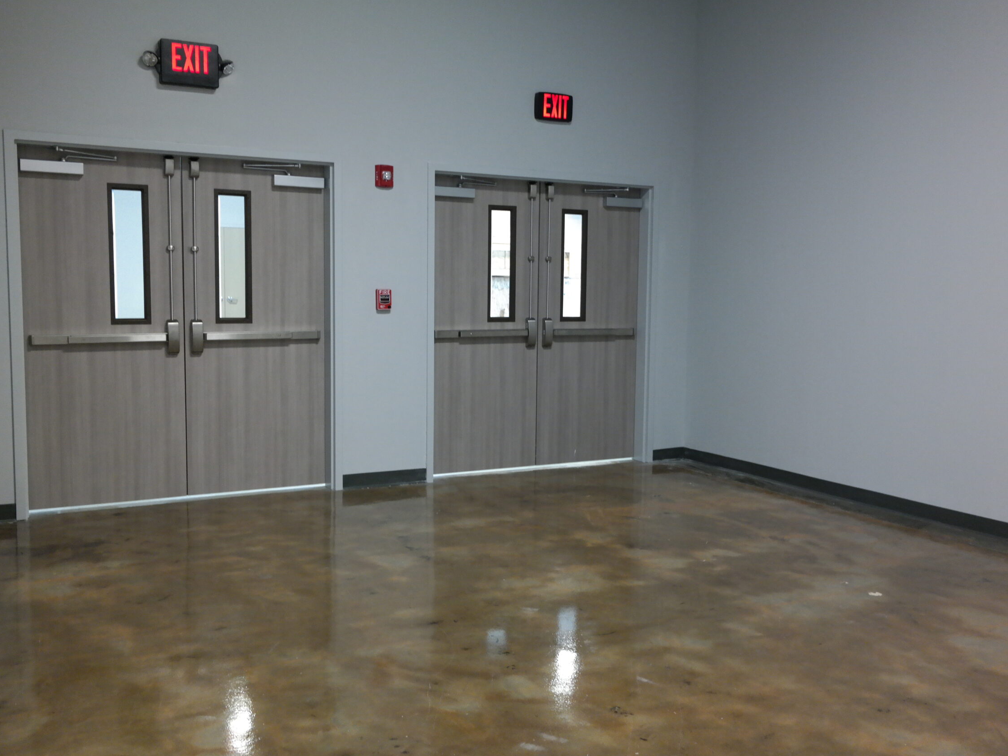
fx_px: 961
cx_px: 532
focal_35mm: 33
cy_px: 374
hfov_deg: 55.3
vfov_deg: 42.9
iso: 1600
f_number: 3.5
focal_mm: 20
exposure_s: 1/40
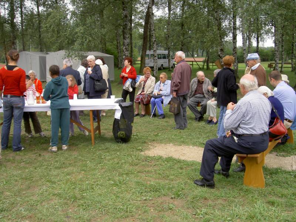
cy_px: 111
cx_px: 148
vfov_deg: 36.8
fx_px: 333
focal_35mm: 39
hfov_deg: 47.9
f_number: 4.7
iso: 100
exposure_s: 1/125
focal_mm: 8
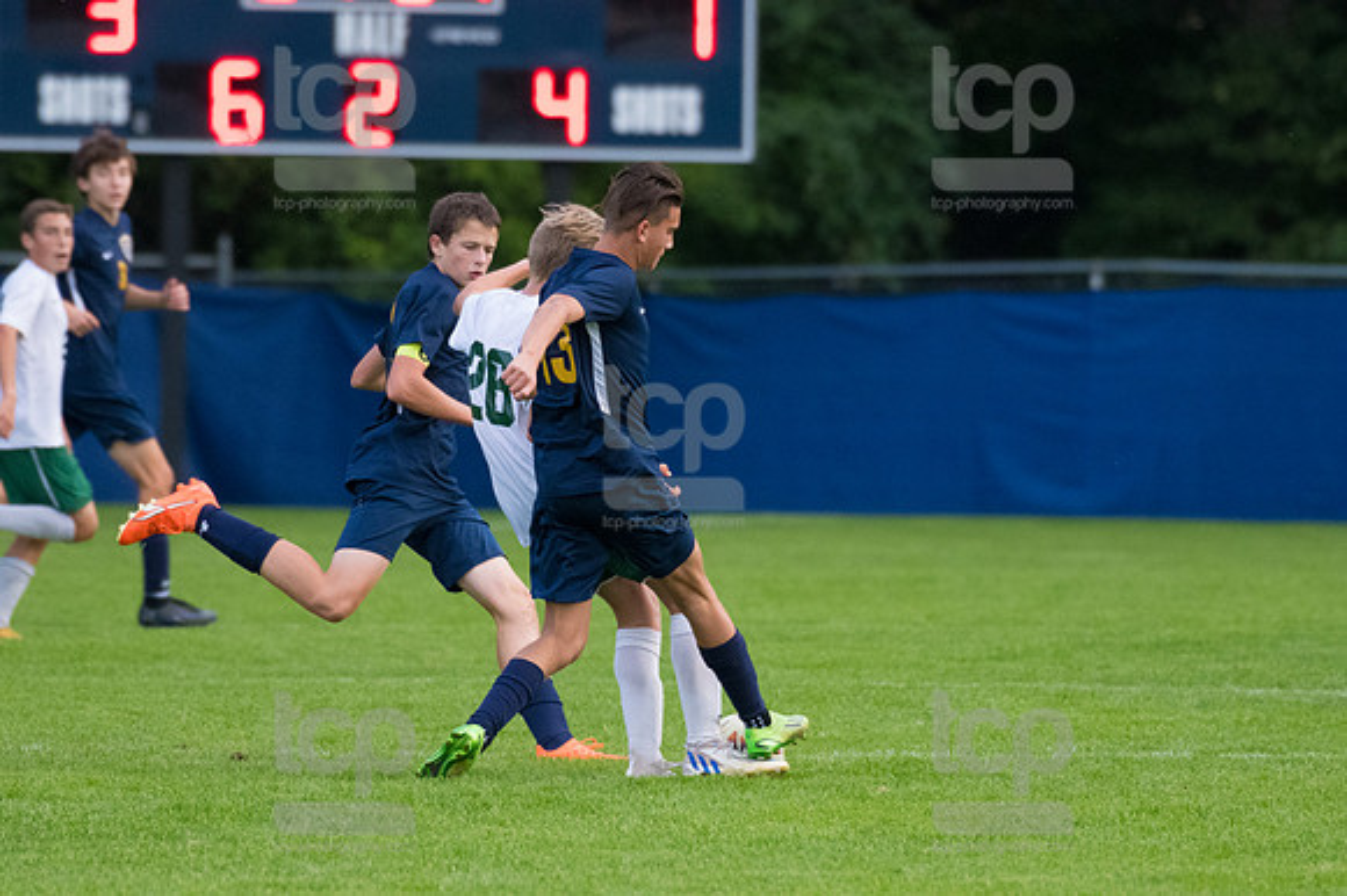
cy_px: 448
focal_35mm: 540
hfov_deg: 3.8
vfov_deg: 2.5
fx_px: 20193
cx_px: 674
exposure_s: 1/2000
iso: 3200
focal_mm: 360
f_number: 5.6
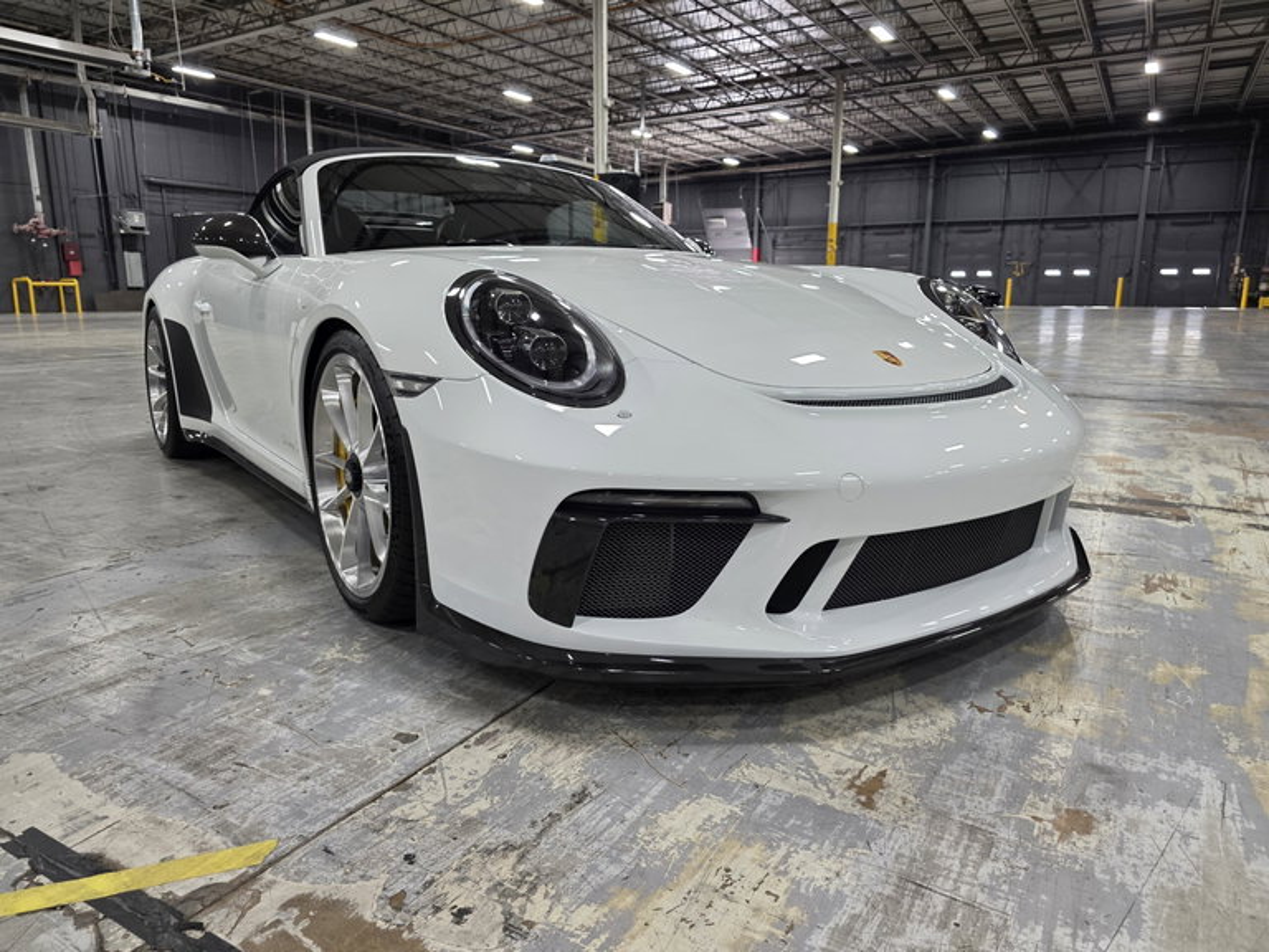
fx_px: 843
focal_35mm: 23
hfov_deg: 73.9
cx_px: 634
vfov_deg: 58.9
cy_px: 476
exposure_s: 1/120
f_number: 1.7
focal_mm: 6.3
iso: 200
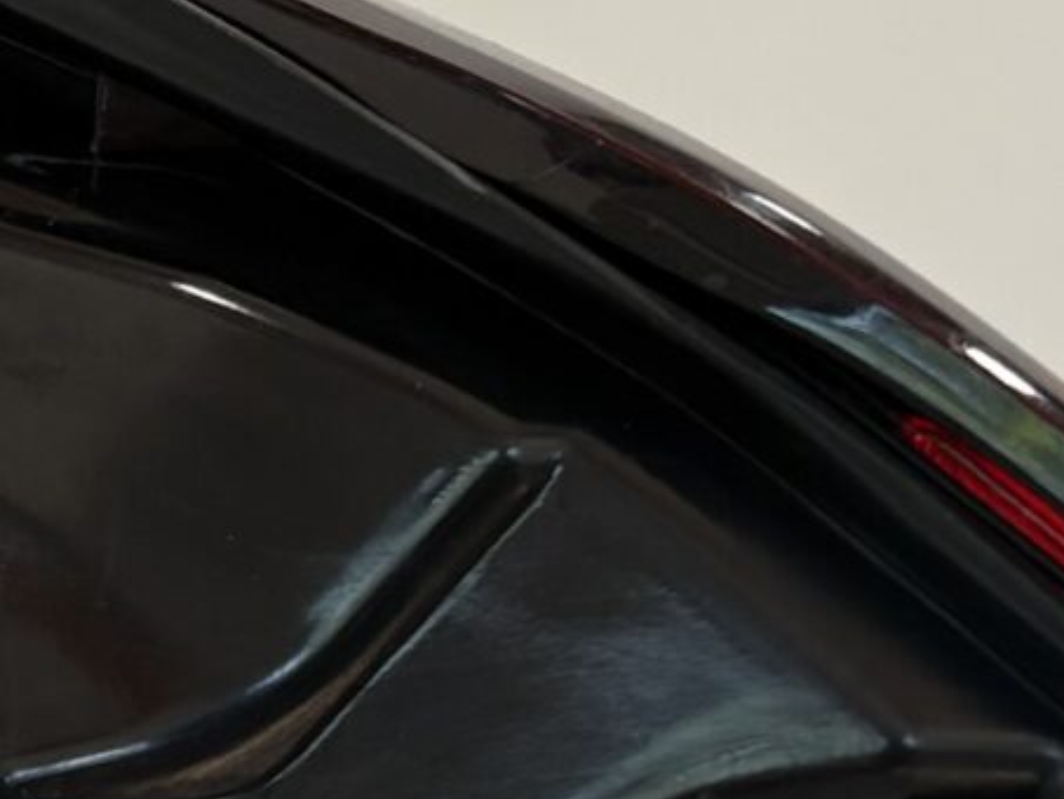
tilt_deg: -8.7
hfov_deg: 13.1
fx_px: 4520
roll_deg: -1.4
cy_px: 902
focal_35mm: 147
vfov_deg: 10.0
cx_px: -225
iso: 32
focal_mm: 5.96
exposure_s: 1/127
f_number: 1.6
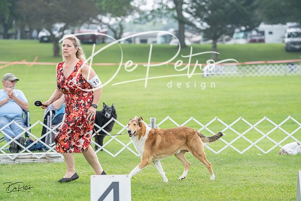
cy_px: 100
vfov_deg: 8.9
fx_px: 1288
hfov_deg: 13.3
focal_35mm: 154
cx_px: 150
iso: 400
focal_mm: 154
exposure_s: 1/400
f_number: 4.5
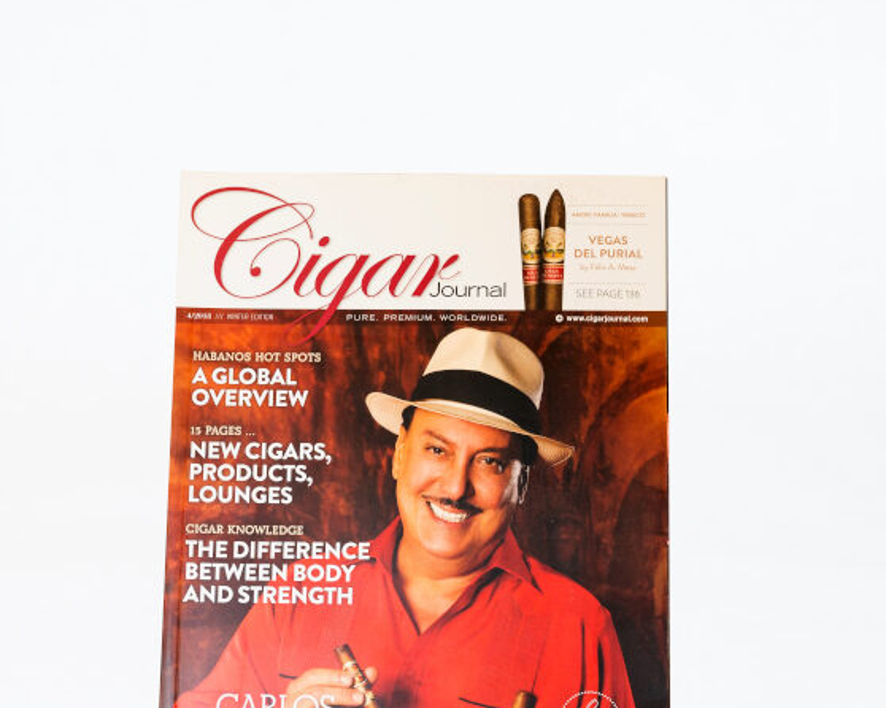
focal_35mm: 84
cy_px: 518
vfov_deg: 18.2
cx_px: 387
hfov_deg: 22.7
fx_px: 2202
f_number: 8
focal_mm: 50
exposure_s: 1/13
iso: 400
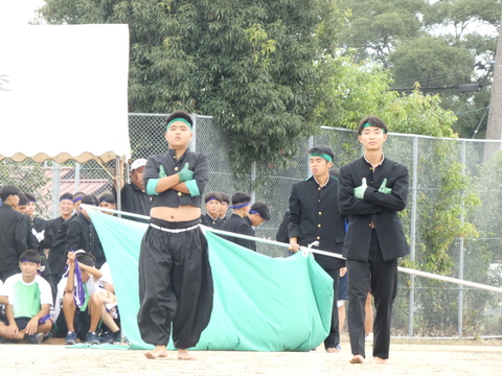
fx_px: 6584
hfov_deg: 4.4
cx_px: 251
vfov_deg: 3.3
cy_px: 188
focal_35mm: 454
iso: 250
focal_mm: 81.4
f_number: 5.6
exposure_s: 1/100
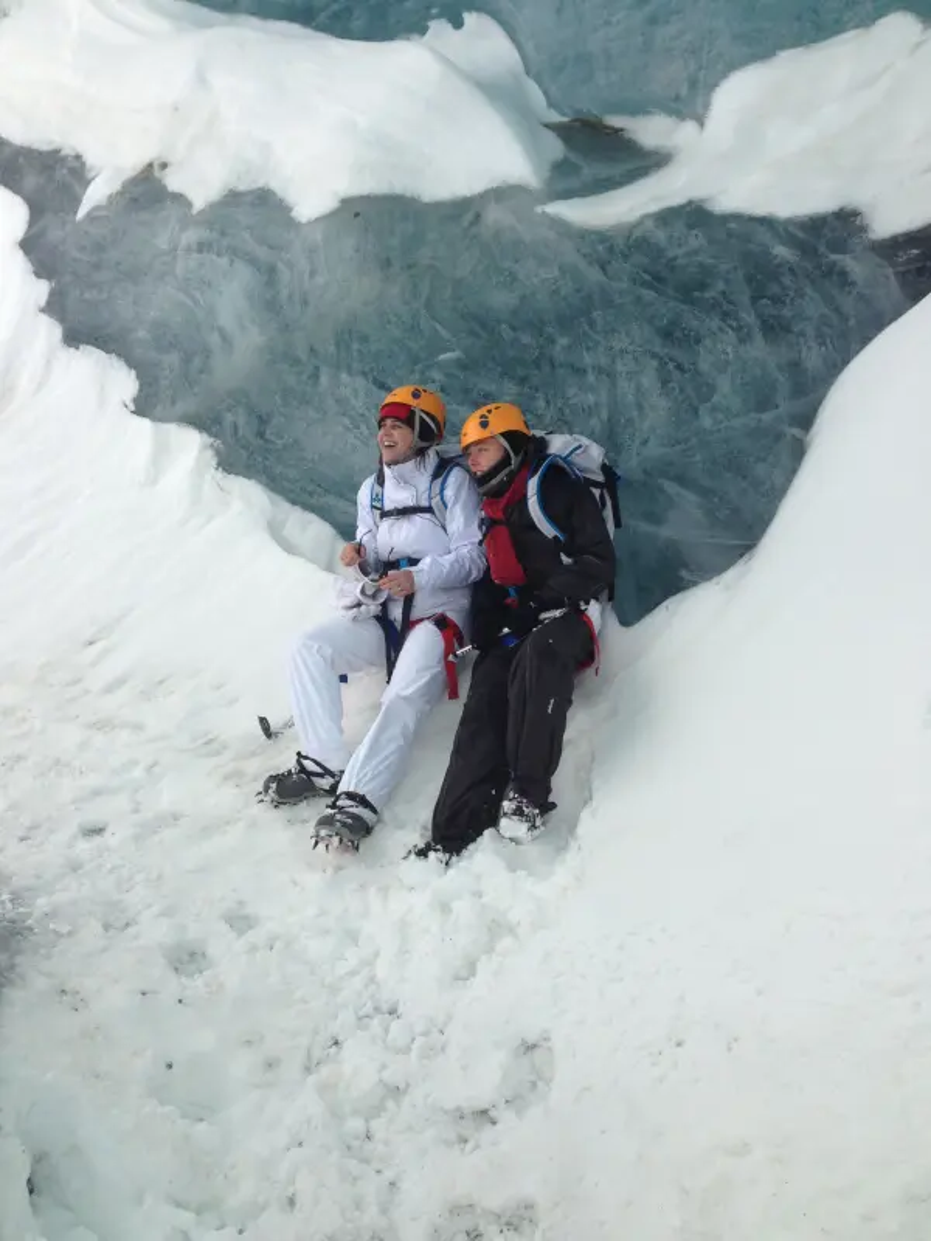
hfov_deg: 42.9
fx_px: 1183
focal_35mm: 33
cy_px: 620
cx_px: 466
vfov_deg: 55.4
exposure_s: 1/444
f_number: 2.4
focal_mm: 4.12
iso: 50
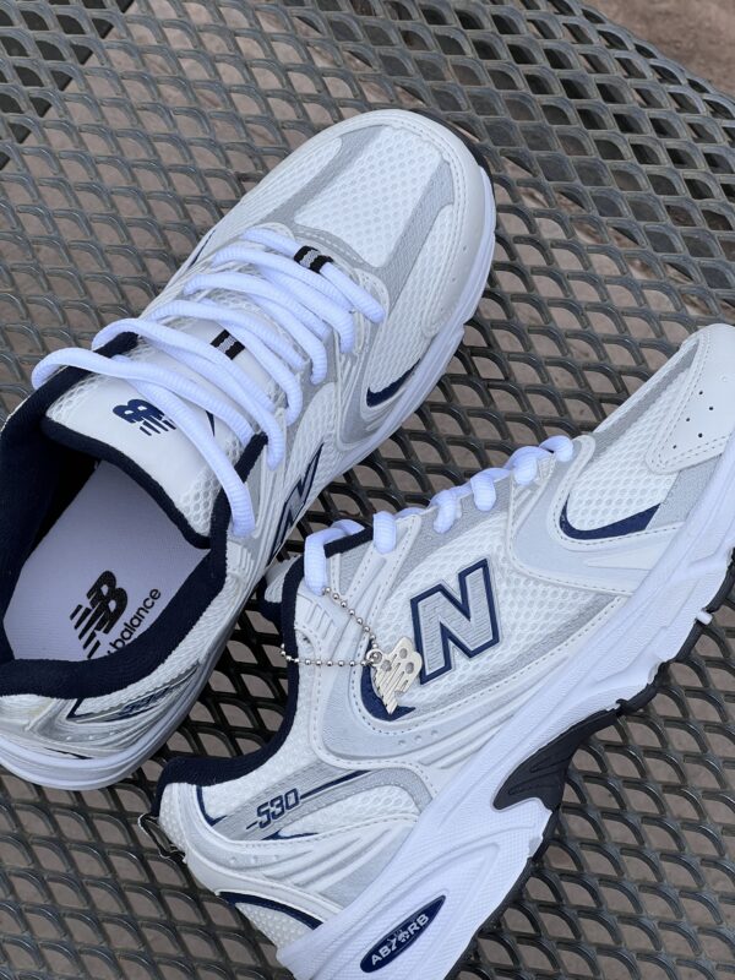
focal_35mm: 77
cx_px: 368
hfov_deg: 19.1
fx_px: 2180
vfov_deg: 25.3
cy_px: 490
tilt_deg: -77.9
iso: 32
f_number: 2.8
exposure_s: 1/183
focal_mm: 9
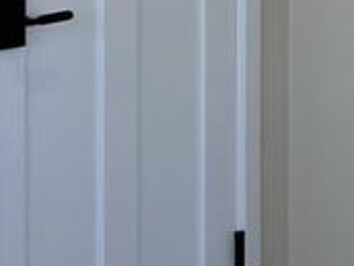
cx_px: 1203
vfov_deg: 7.1
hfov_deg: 7.8
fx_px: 2107
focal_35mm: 206
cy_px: -107
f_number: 1.5
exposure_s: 1/120
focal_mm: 5.7
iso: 32
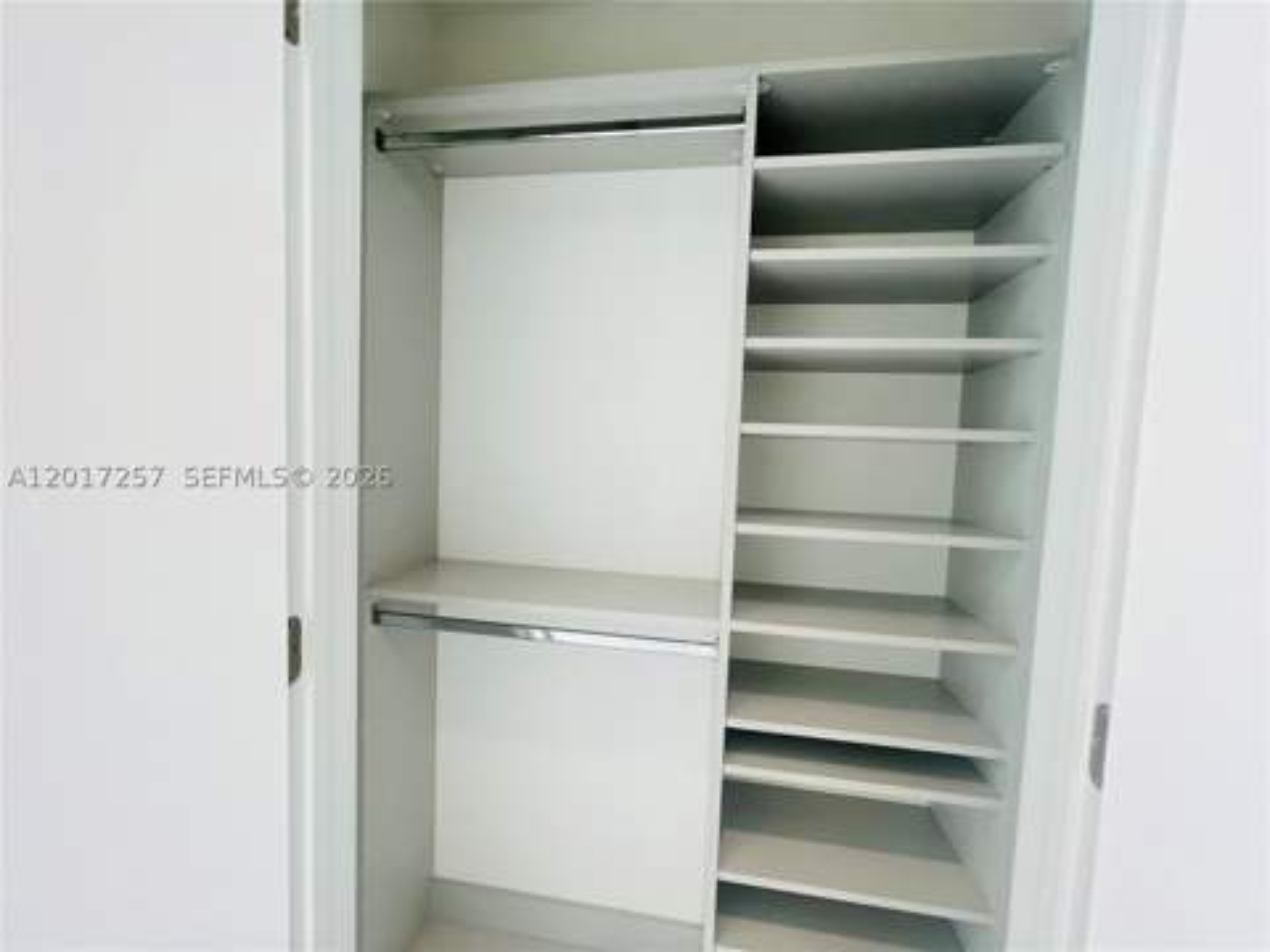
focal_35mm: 13
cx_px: 635
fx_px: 477
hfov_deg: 106.2
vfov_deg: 89.9
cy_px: 476
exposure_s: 1/120
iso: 200
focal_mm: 1.57
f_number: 1.8
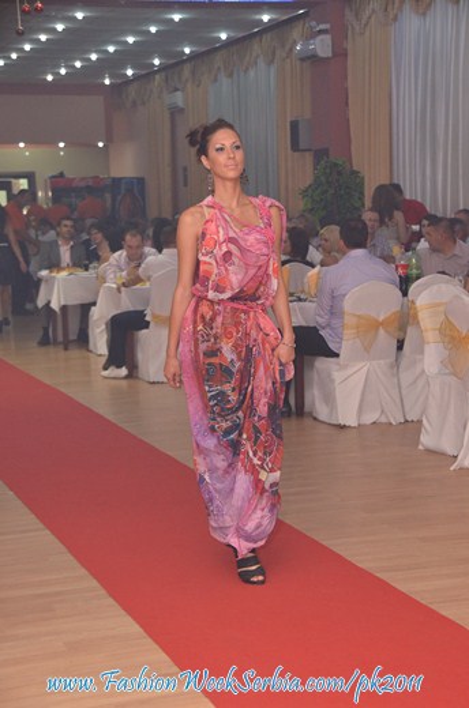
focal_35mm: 75
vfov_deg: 27.1
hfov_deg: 18.1
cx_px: 234
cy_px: 354
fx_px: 1473
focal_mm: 50
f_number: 5.6
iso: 1600
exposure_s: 1/100
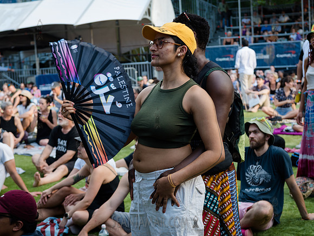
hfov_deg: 28.7
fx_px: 614
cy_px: 132
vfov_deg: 21.7
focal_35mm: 68
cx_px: 144
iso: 400
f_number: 3.5
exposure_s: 1/160
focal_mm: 56
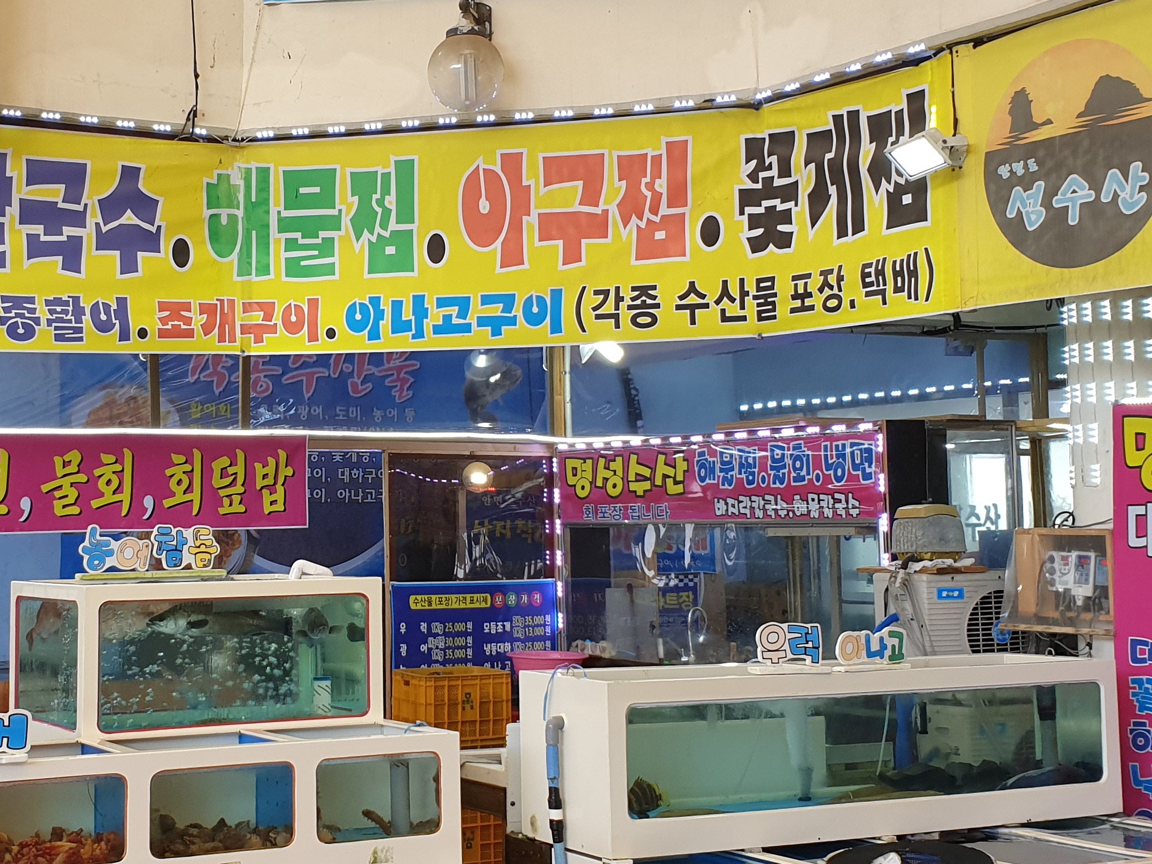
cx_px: 327
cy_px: 362
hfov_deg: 33.8
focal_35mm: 56
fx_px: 1864
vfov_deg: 26.1
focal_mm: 4.3
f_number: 2.4
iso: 80
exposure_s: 1/120
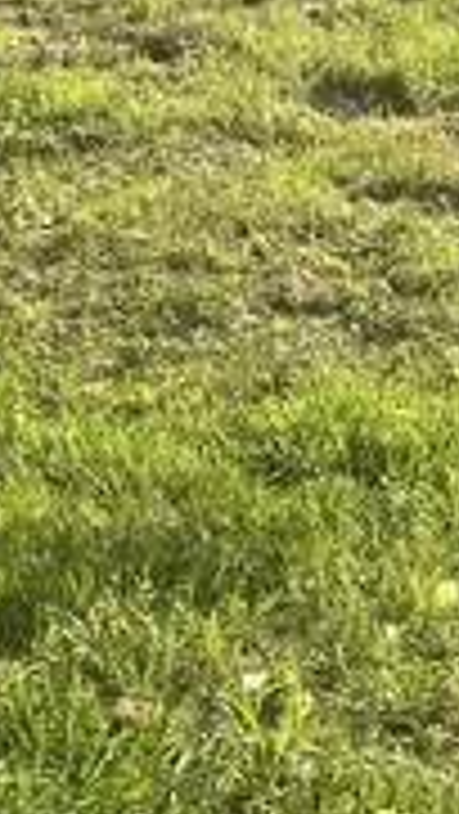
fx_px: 2701
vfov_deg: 15.7
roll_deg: -0.2
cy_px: -418
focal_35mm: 125
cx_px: 729
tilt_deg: -3.8
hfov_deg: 9.4
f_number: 1.6
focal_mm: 5.1
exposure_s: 1/2222
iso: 50
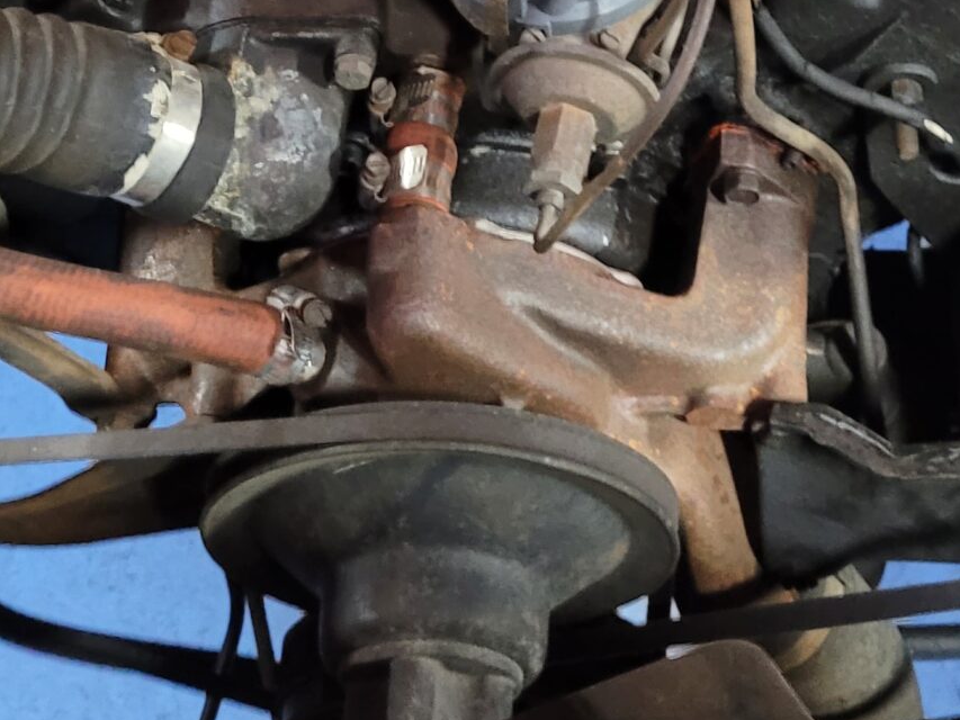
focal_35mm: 78
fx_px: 2163
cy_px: -284
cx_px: 575
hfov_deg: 25.0
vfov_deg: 17.4
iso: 800
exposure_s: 1/24
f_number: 1.8
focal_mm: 5.4
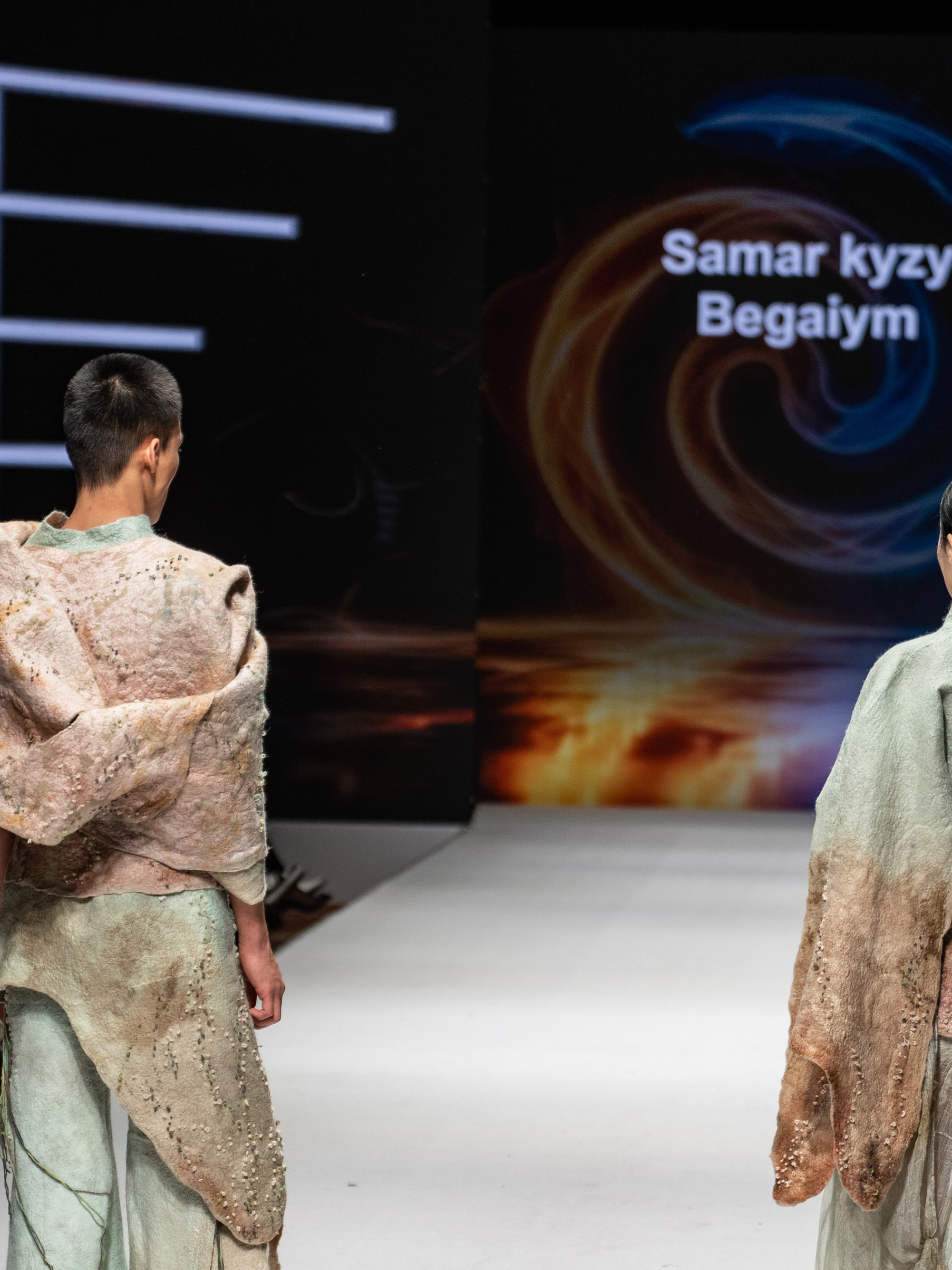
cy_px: 672
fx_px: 5904
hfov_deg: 9.2
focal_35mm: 161
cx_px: 538
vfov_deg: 12.3
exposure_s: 1/320
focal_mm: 70
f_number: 2.8
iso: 200
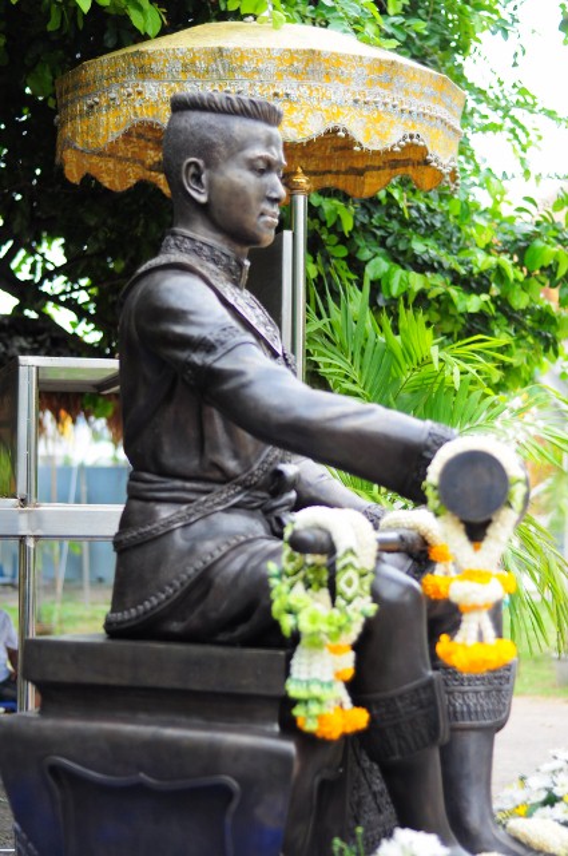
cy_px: 428
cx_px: 284
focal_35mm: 75
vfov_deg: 27.0
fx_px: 1780
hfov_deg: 18.1
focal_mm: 50
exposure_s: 1/750
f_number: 2.4
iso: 250
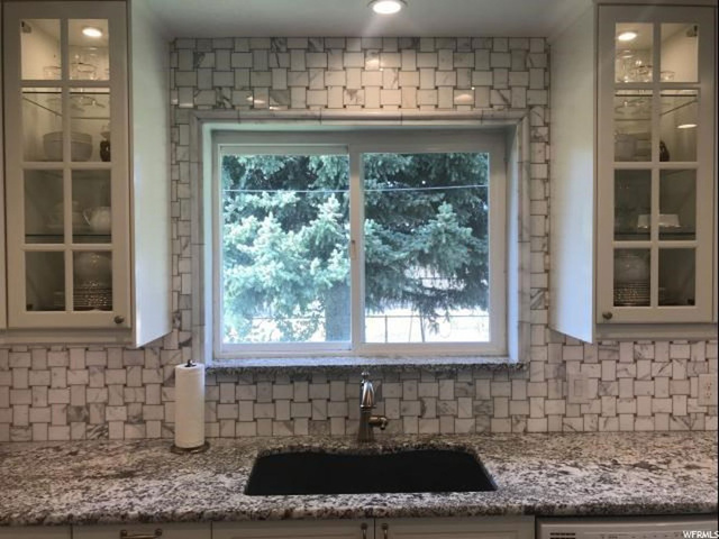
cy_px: 270
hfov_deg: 63.4
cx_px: 360
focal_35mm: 28
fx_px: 582
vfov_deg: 49.7
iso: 32
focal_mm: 3.99
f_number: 1.8
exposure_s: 1/120
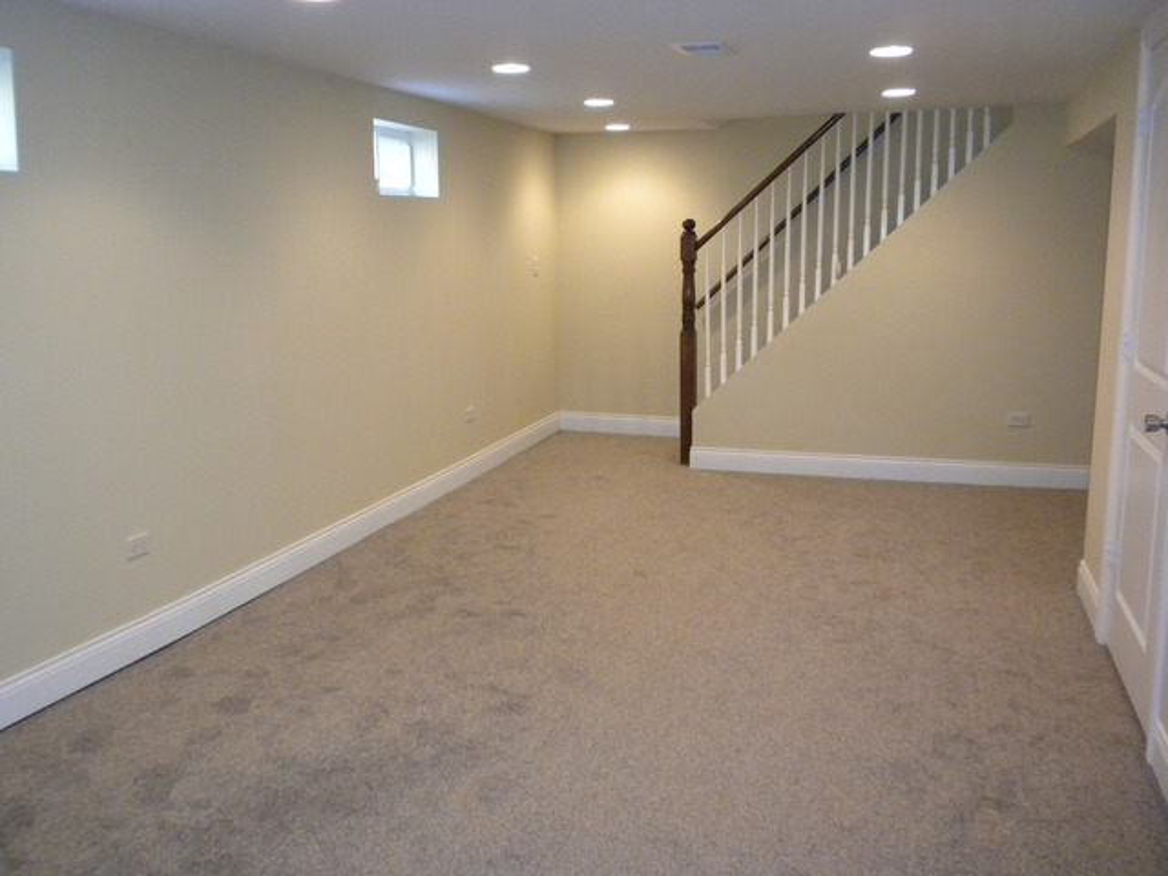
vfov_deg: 38.7
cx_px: 584
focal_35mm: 37
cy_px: 438
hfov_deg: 50.1
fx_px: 1248
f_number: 3.5
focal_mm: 6.6
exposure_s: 1/30
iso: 400
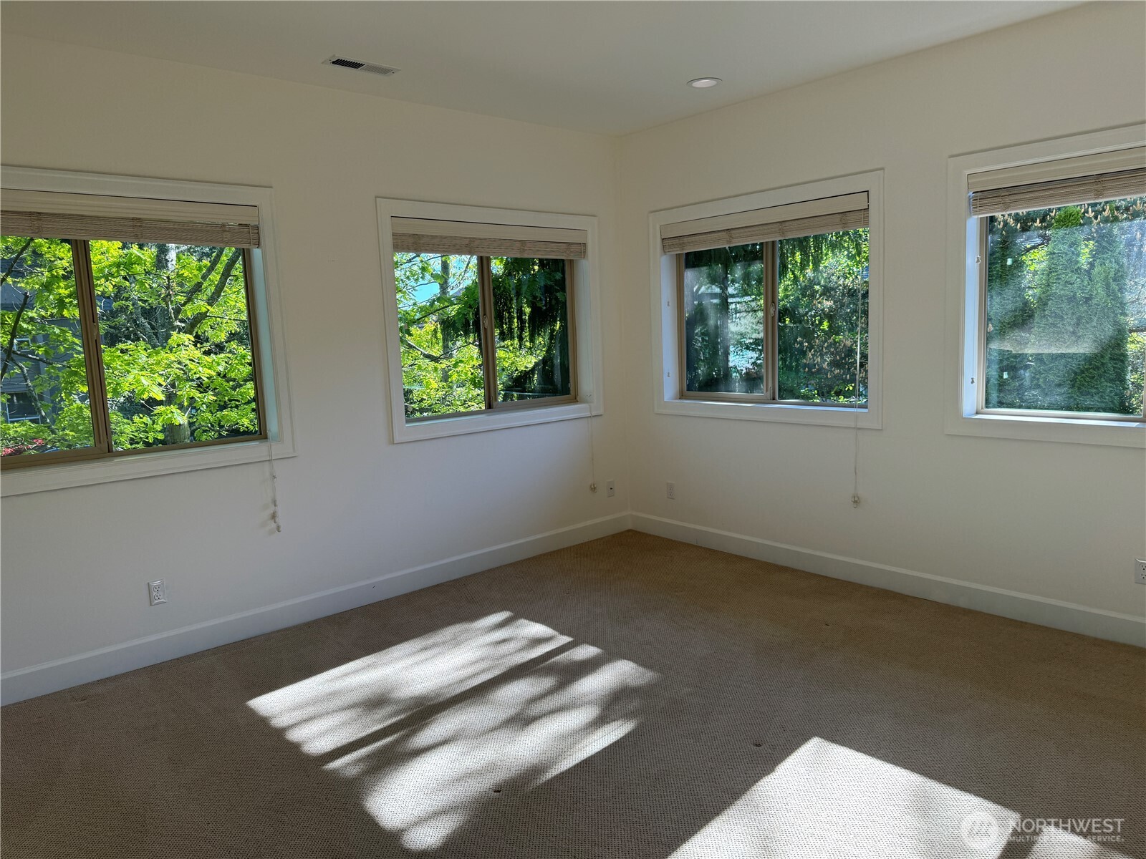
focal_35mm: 24
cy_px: 430
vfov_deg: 56.8
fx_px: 795
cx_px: 573
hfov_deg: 71.6
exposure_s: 1/412
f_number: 1.78
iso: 80
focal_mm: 6.76
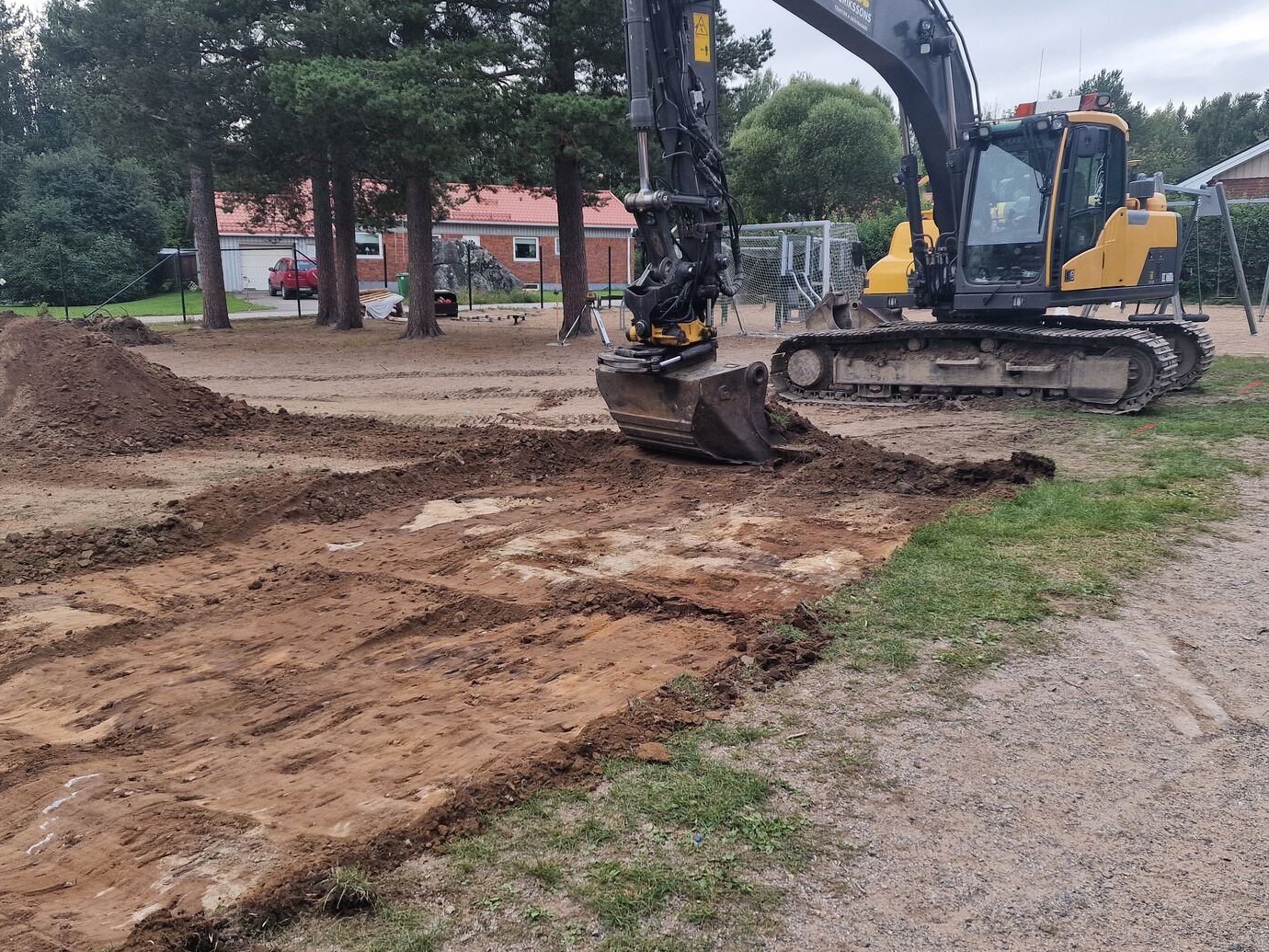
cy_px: 491
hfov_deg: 60.0
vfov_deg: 46.8
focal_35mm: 30
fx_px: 1100
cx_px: 648
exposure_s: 1/180
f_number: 1.8
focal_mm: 6.4
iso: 50
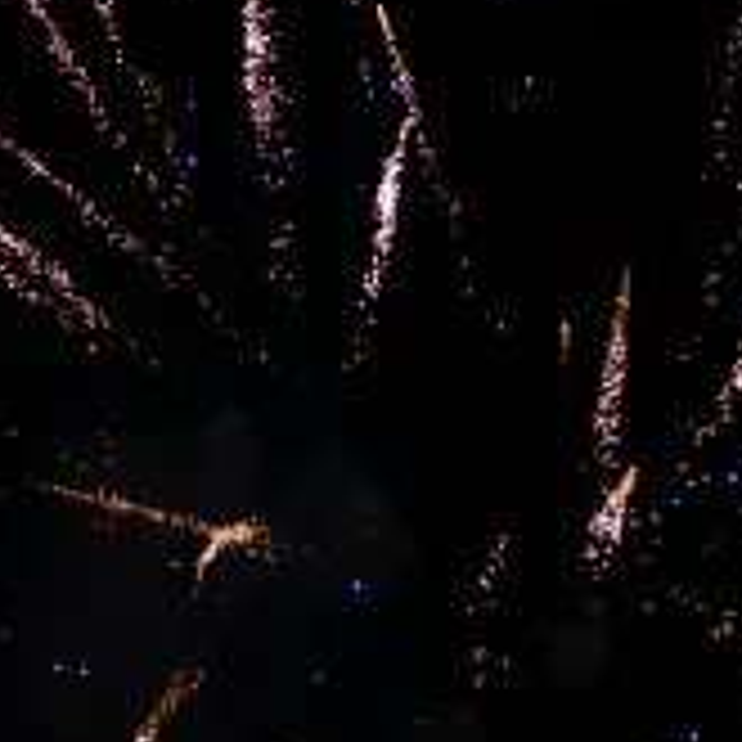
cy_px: 634
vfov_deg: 10.1
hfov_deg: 10.1
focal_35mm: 173
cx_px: 351
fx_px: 4195
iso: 500
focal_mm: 55
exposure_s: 1/125
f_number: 2.8
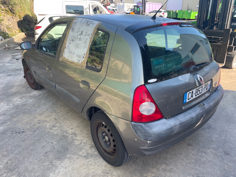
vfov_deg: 53.1
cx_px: 118
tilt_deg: -24.3
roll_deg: -0.1
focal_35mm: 26
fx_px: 177
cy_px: 88
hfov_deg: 67.3
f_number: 1.6
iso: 32
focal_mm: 4.2
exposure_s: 1/331
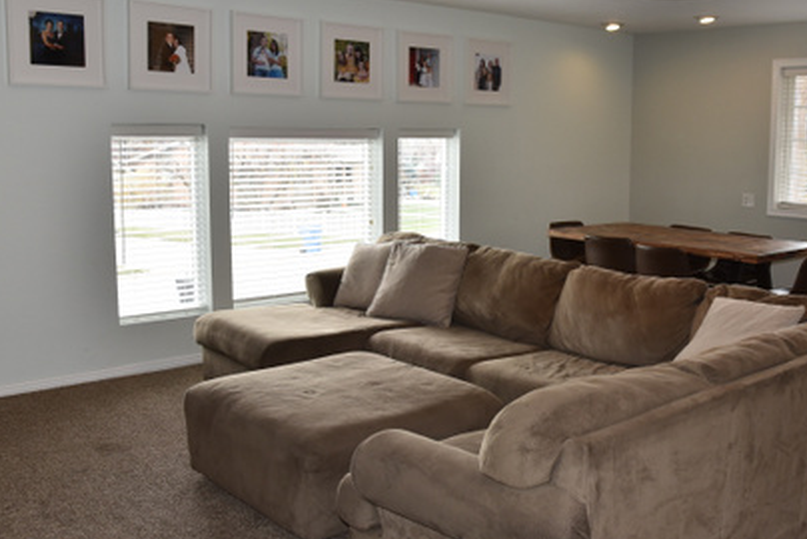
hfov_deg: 49.8
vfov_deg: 35.1
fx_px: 852
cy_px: 245
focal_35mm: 38
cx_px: 533
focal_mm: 24
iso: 720
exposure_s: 1/125
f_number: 5.6
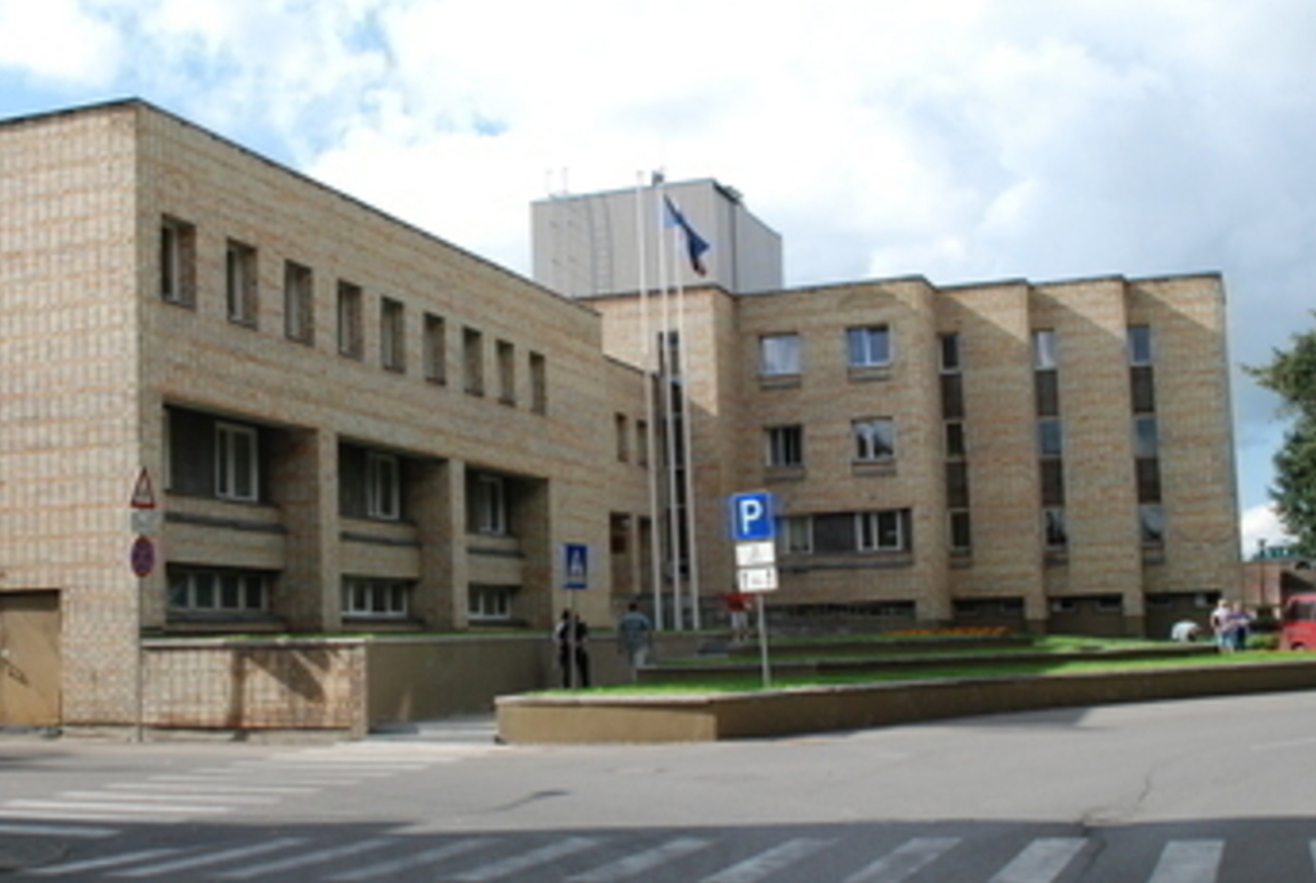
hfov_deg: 40.7
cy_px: 464
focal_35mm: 48
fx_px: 1758
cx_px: 468
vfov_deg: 28.2
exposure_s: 1/1500
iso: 640
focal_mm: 22
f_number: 6.7
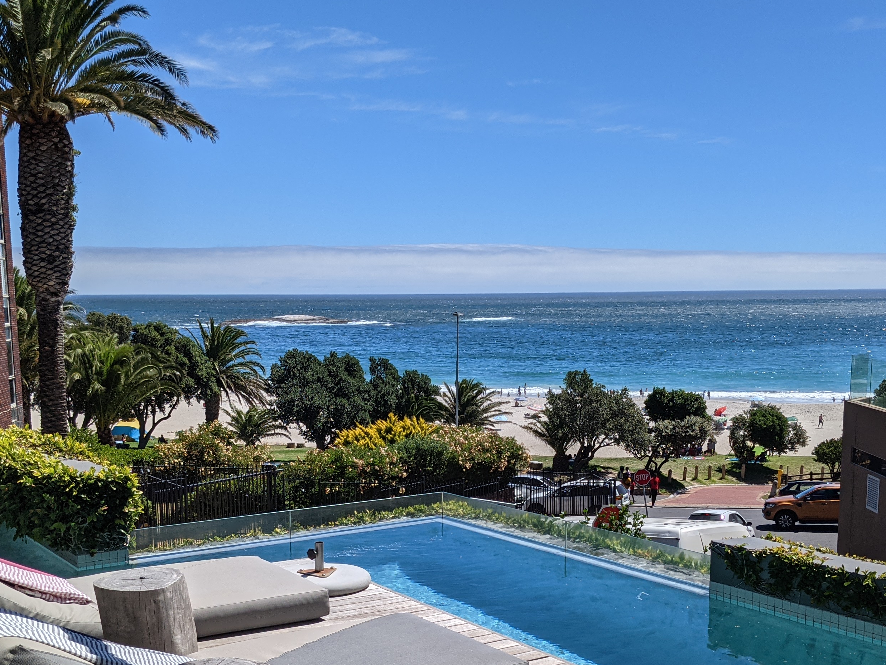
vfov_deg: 32.6
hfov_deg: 42.9
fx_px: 1126
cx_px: 457
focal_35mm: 44
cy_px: 454
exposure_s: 1/4673
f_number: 1.73
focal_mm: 4.38
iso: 54
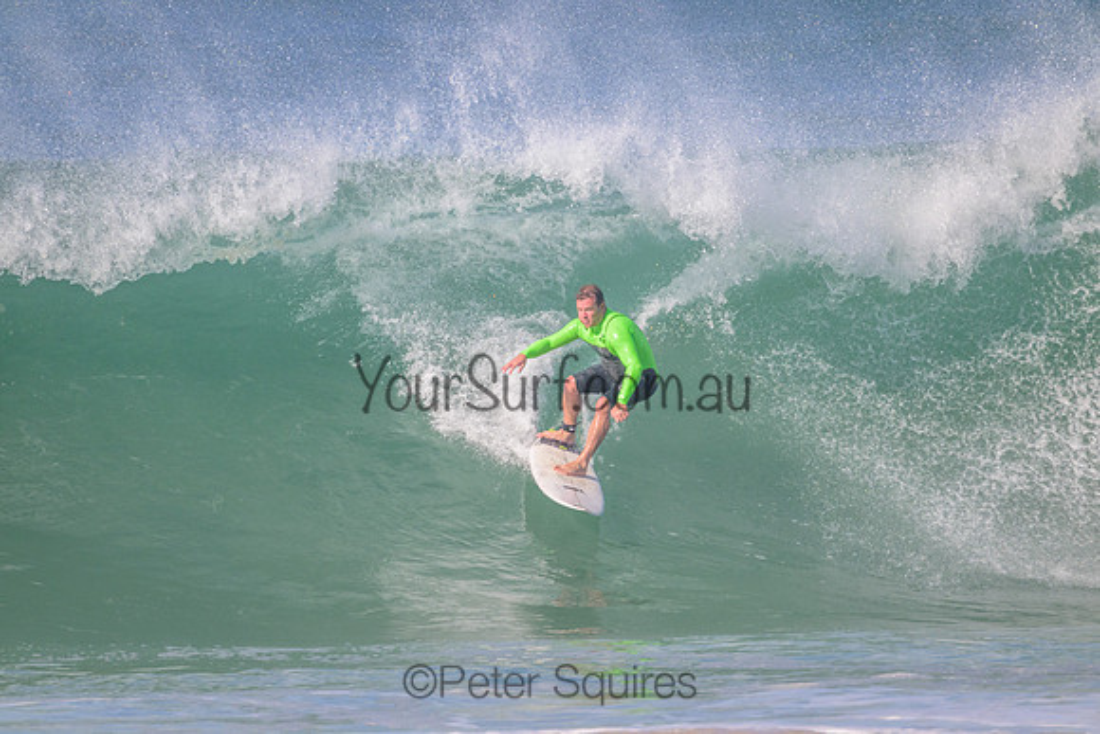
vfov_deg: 1.7
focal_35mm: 800
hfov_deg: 2.6
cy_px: 367
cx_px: 550
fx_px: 24449
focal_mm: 800
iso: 1400
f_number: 11
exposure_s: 1/2000
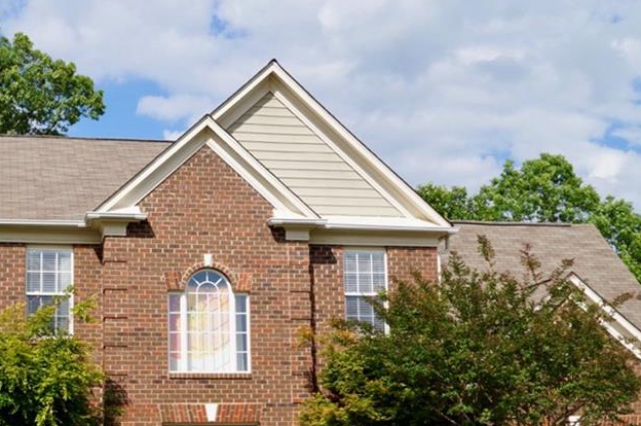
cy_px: 309
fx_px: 1138
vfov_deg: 21.0
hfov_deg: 31.3
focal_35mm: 64
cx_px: 234
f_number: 11
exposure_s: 1/200
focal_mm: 26
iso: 100
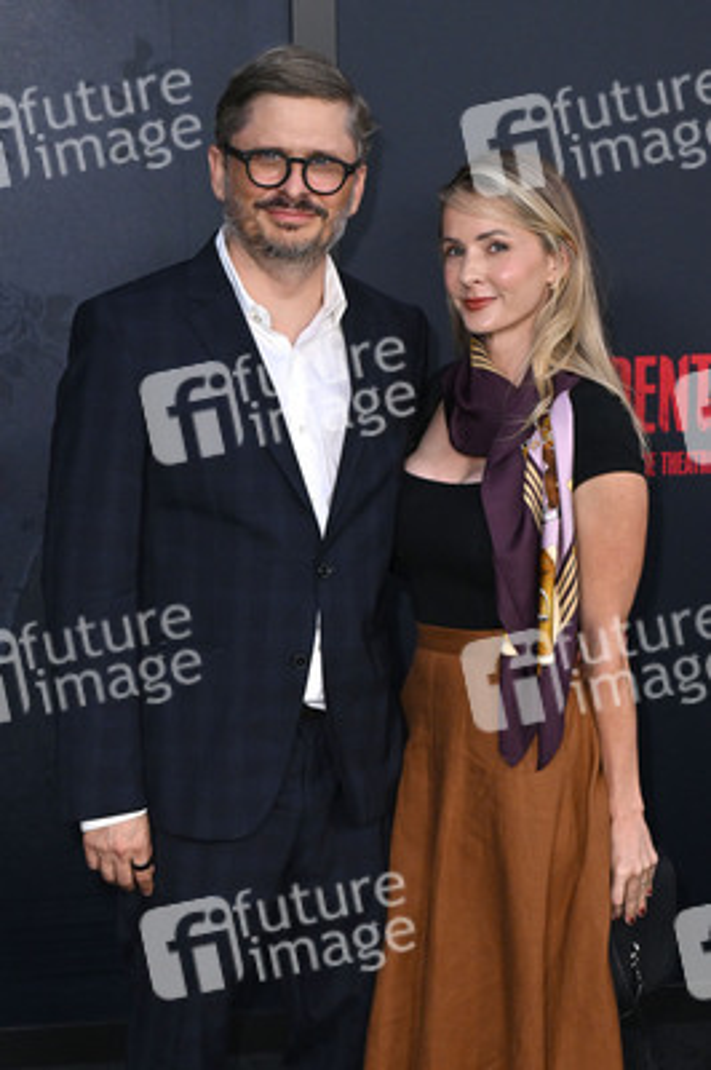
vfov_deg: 41.9
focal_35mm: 47
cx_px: 356
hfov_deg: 28.6
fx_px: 1395
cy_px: 535
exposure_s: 1/250
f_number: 7.1
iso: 1250
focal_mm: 47
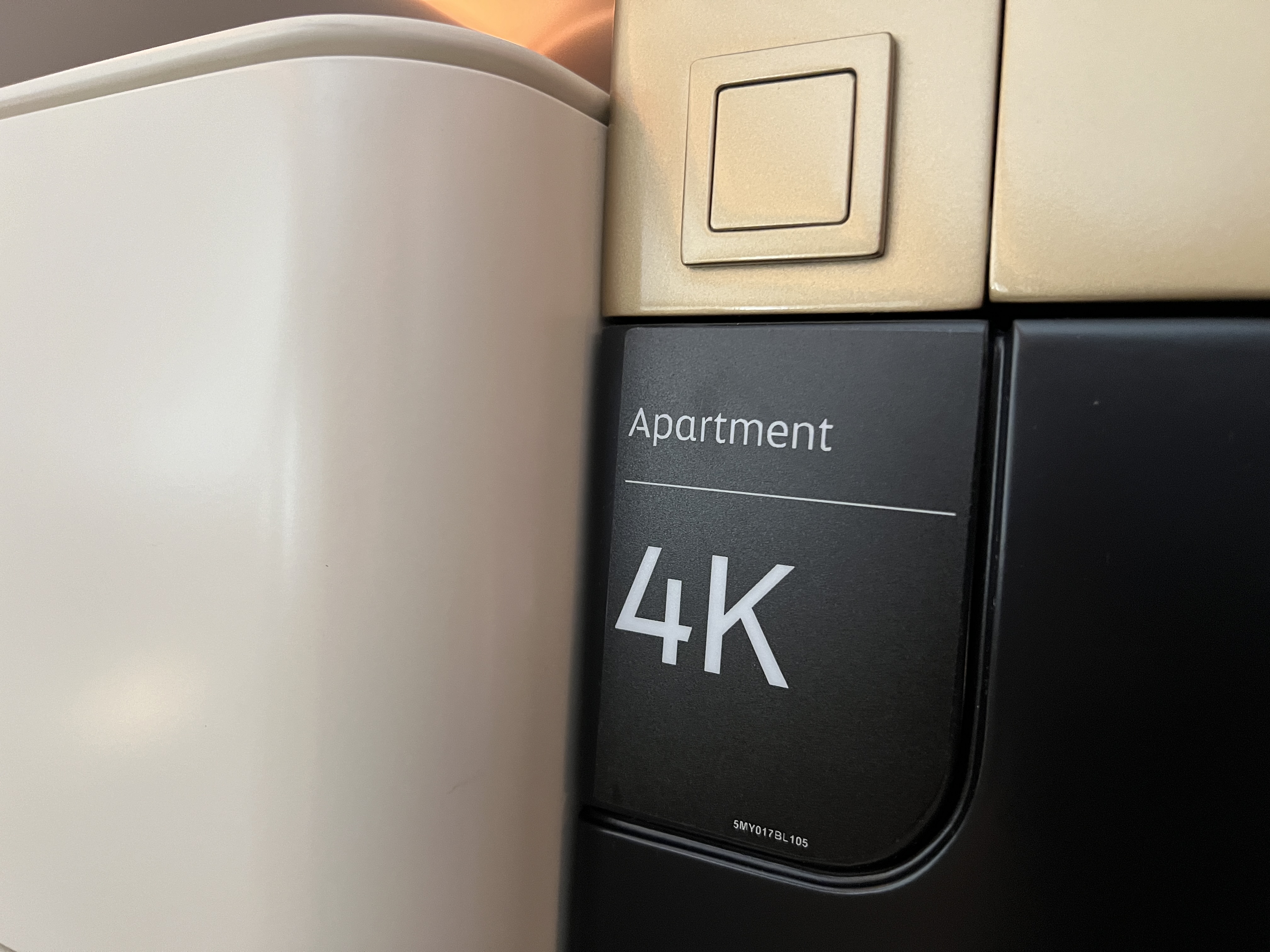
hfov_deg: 67.3
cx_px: 635
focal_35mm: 26
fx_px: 954
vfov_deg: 53.1
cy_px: 476
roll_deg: -1.1
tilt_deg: -4.8
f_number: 1.5
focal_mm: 5.7
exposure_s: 1/52
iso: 400
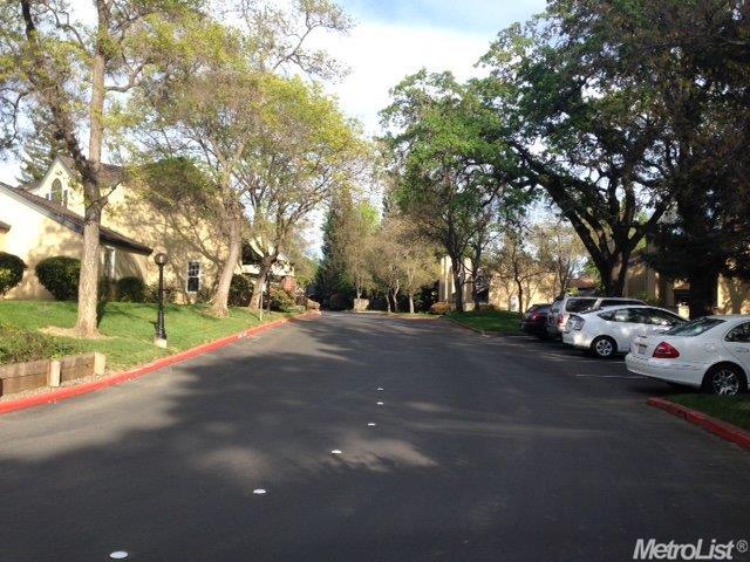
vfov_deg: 42.9
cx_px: 375
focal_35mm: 33
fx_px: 715
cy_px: 281
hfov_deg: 55.4
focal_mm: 4.12
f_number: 2.4
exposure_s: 1/797
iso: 50
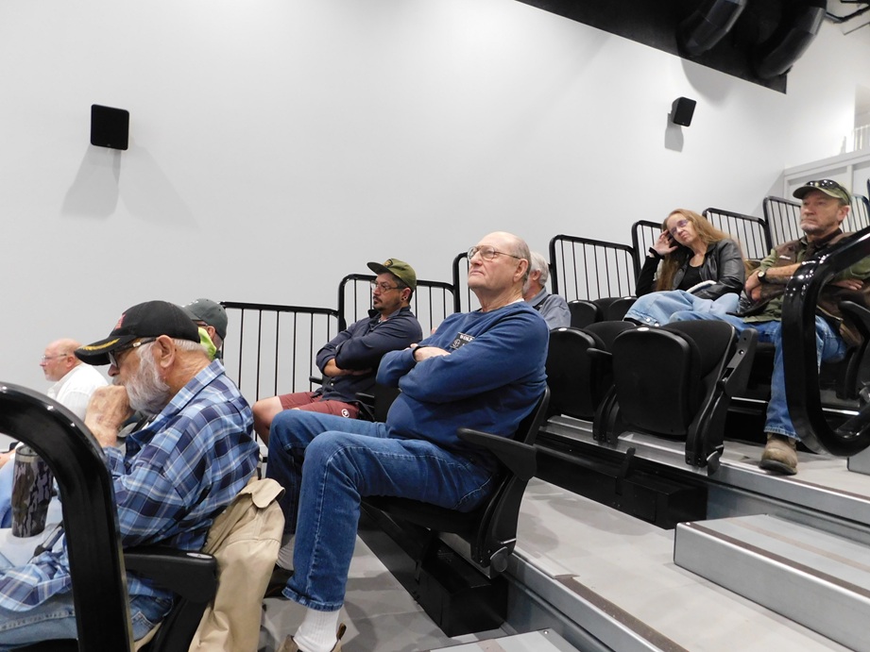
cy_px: 326
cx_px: 435
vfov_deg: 58.9
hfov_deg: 73.9
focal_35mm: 23
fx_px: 578
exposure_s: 1/20
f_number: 3
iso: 400
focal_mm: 4
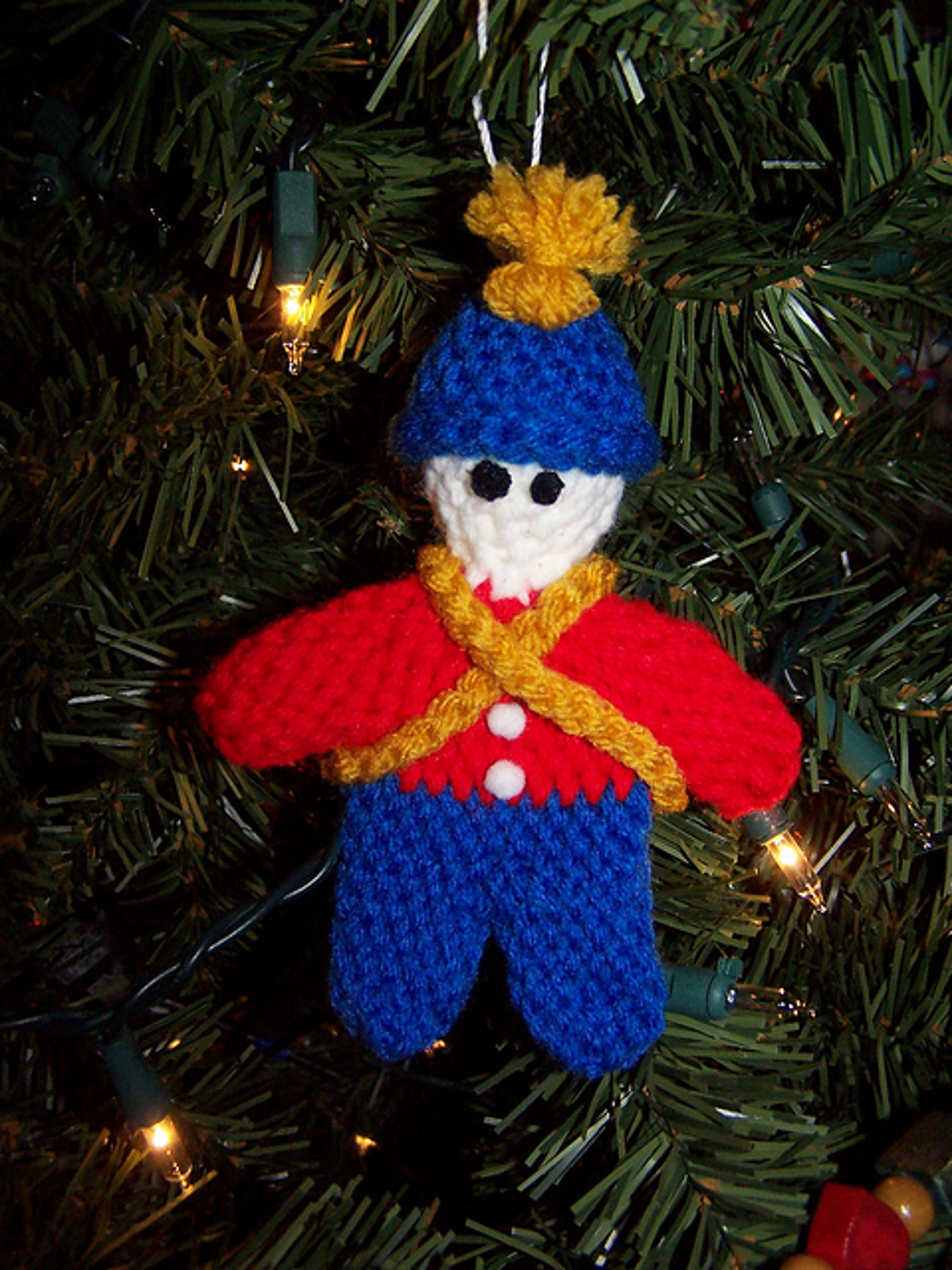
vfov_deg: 49.0
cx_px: 476
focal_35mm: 38
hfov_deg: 37.7
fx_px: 1393
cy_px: 635
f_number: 2.8
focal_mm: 6.3
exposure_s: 1/60
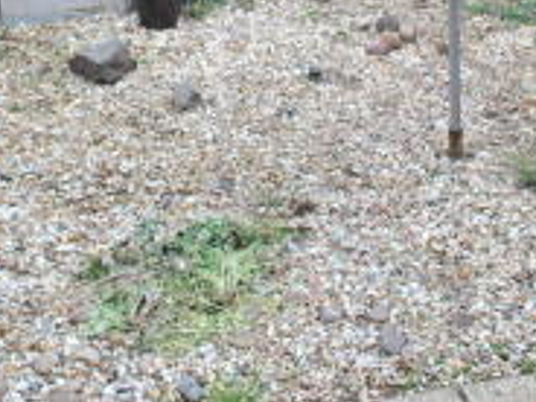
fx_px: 1037
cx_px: 233
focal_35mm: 67
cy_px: -57
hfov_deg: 28.9
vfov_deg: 20.7
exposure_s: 1/100
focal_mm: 18
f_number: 5
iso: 200
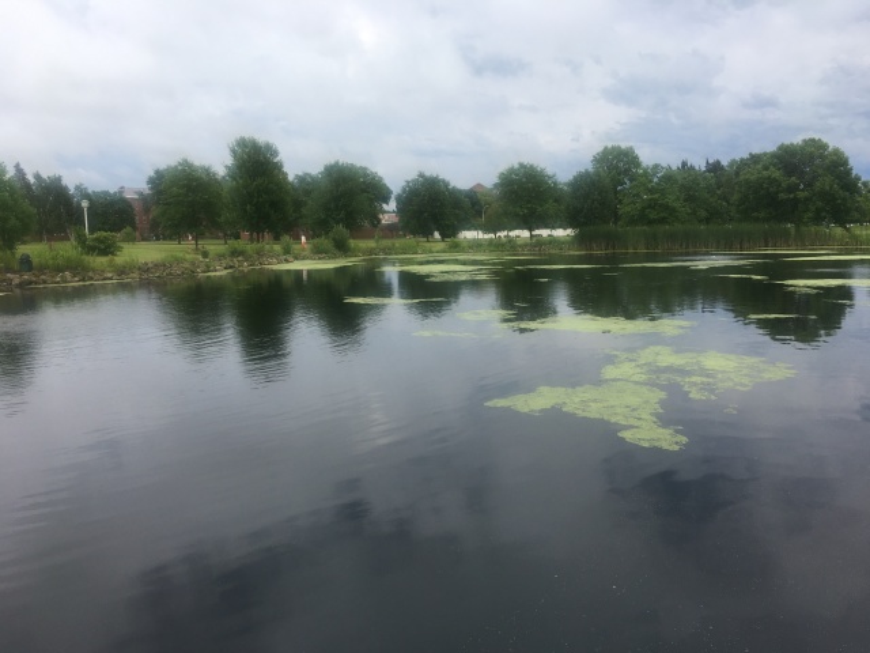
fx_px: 729
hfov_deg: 61.7
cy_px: 326
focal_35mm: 29
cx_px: 435
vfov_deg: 48.2
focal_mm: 4.15
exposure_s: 1/561
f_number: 2.2
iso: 25
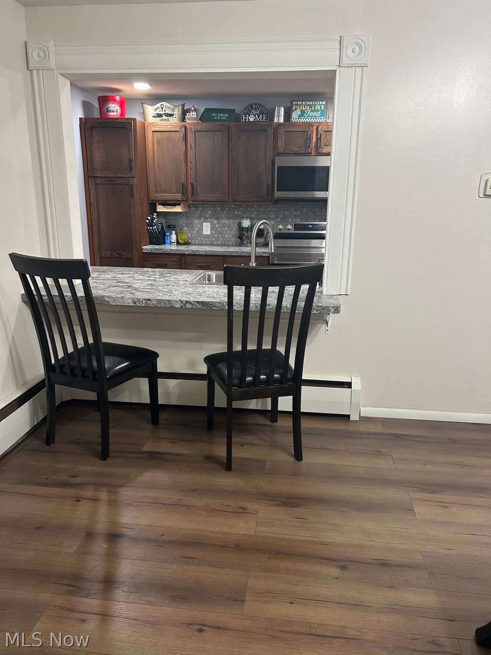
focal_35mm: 26
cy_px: 328
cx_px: 246
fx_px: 492
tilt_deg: -15.4
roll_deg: -1.0
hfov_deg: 53.1
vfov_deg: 67.3
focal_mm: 5.7
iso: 125
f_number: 1.5
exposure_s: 1/60
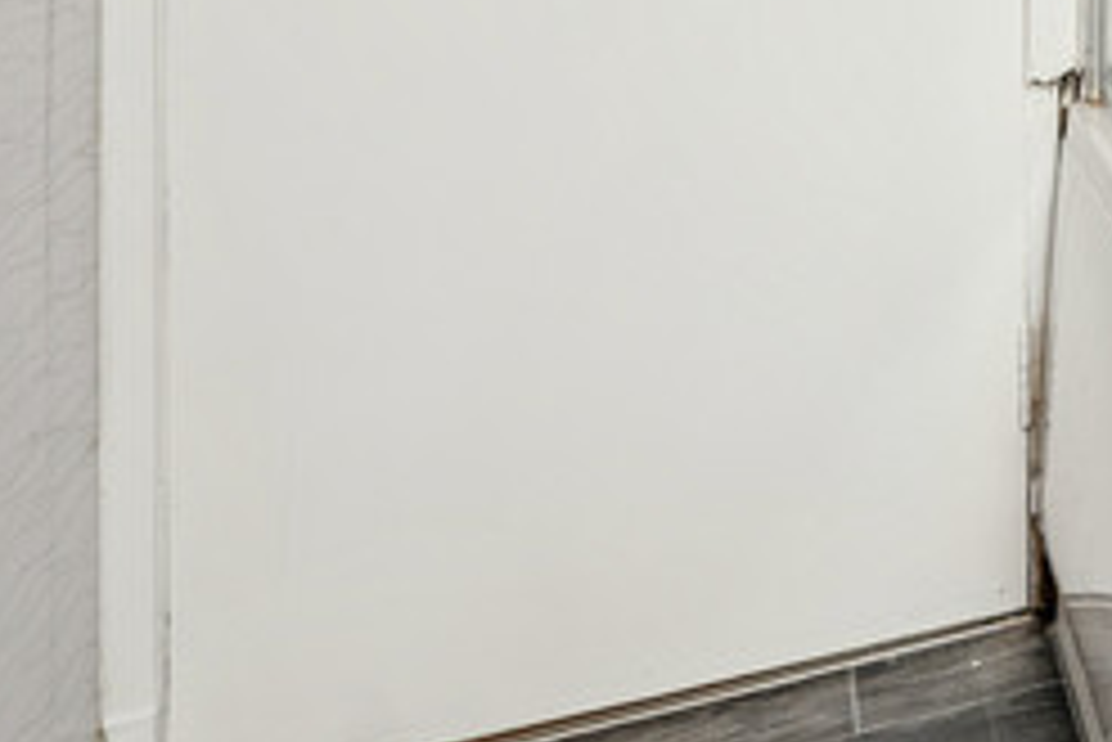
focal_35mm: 58
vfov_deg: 19.8
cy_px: -411
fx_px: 1793
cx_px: 1778
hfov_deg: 24.4
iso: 800
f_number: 5.6
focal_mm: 14
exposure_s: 1/100
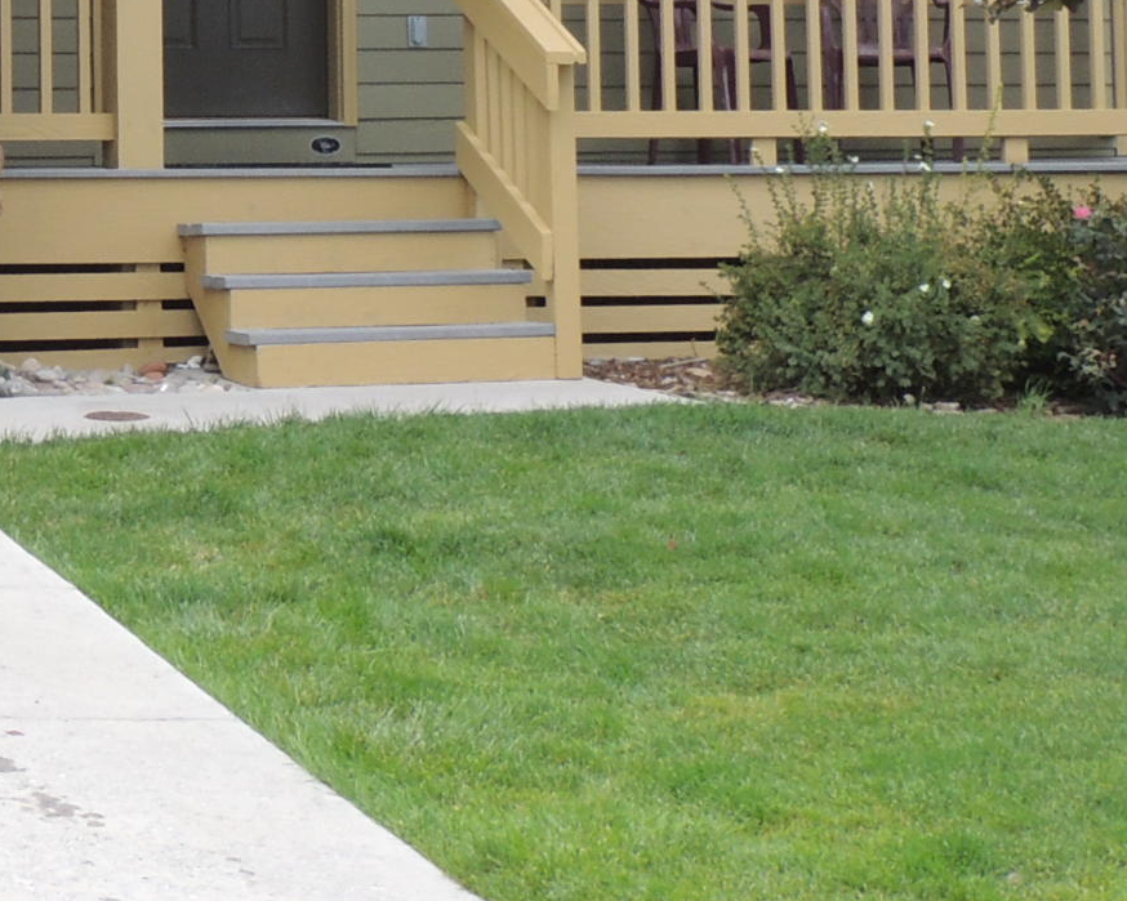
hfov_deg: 14.0
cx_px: -218
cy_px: -205
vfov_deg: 11.3
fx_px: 4469
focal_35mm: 134
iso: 100
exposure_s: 1/60
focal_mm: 7.1
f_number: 5.3
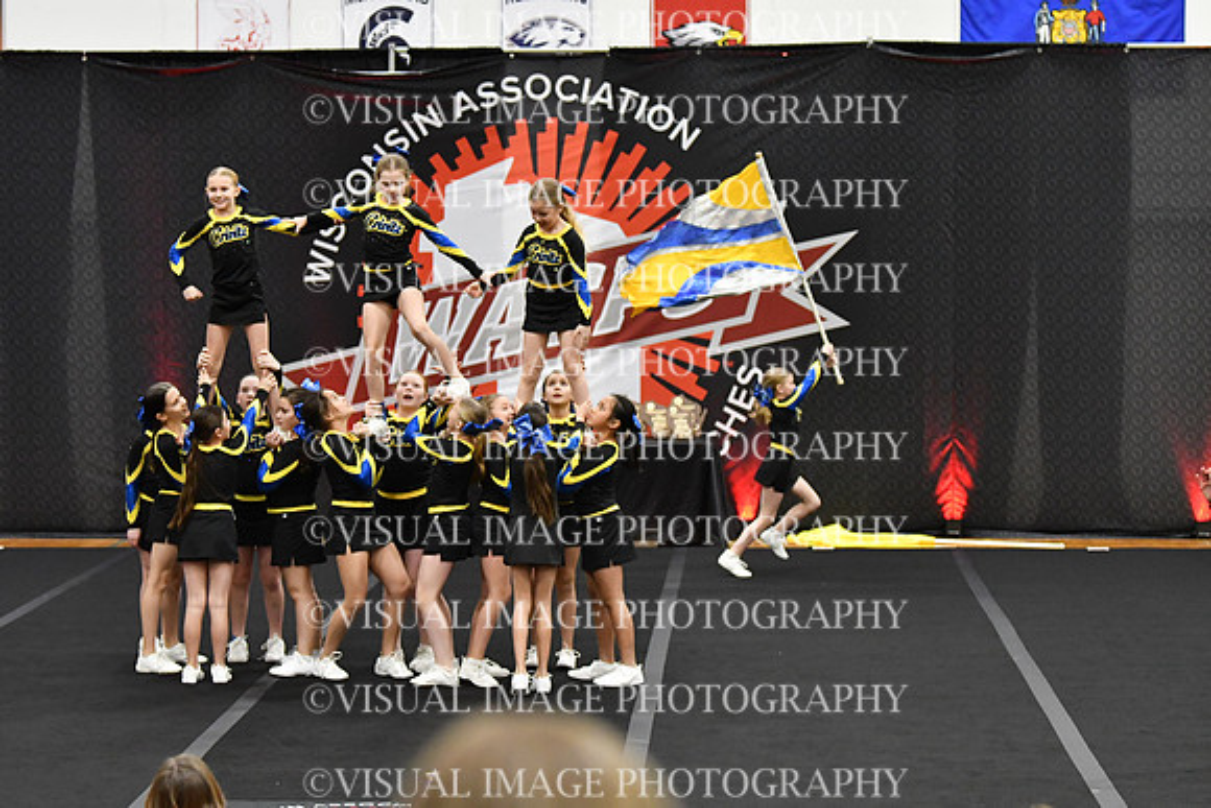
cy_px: 404
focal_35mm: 105
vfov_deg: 13.0
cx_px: 606
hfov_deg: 19.5
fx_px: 3533
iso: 5000
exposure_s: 1/800
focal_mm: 70
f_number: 2.8
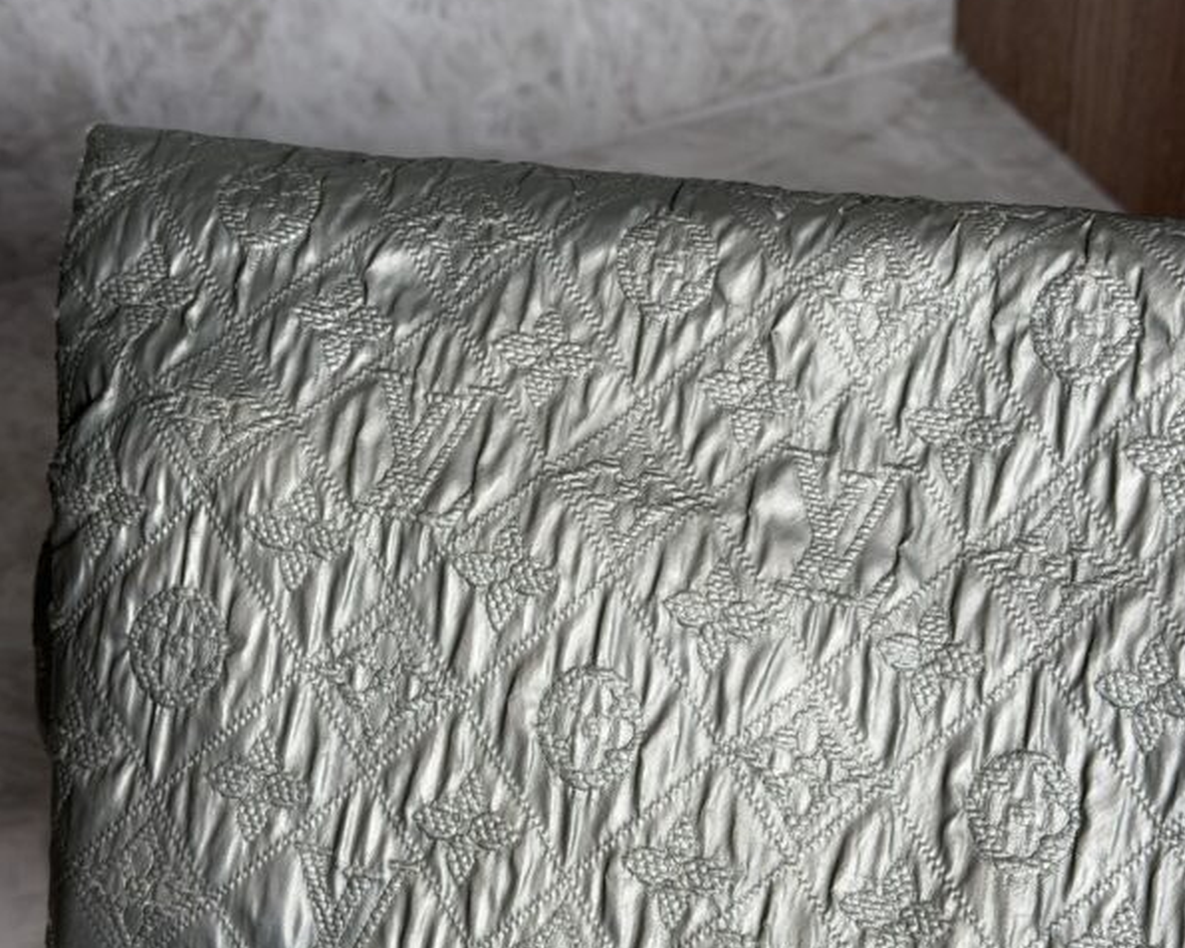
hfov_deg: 30.0
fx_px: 2209
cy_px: 576
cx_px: 593
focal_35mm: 63
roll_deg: +3.7
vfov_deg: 24.2
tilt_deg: -41.0
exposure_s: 1/120
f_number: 1.78
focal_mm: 6.76
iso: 64
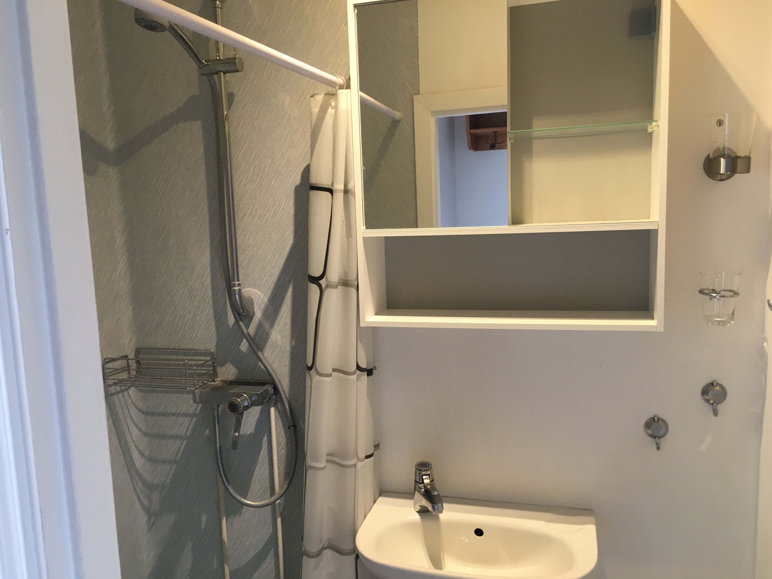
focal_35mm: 29
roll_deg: +2.0
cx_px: 386
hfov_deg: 61.7
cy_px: 290
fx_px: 647
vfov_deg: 48.2
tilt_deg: -6.3
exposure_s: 1/33
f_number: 2.2
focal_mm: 4.15
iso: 100
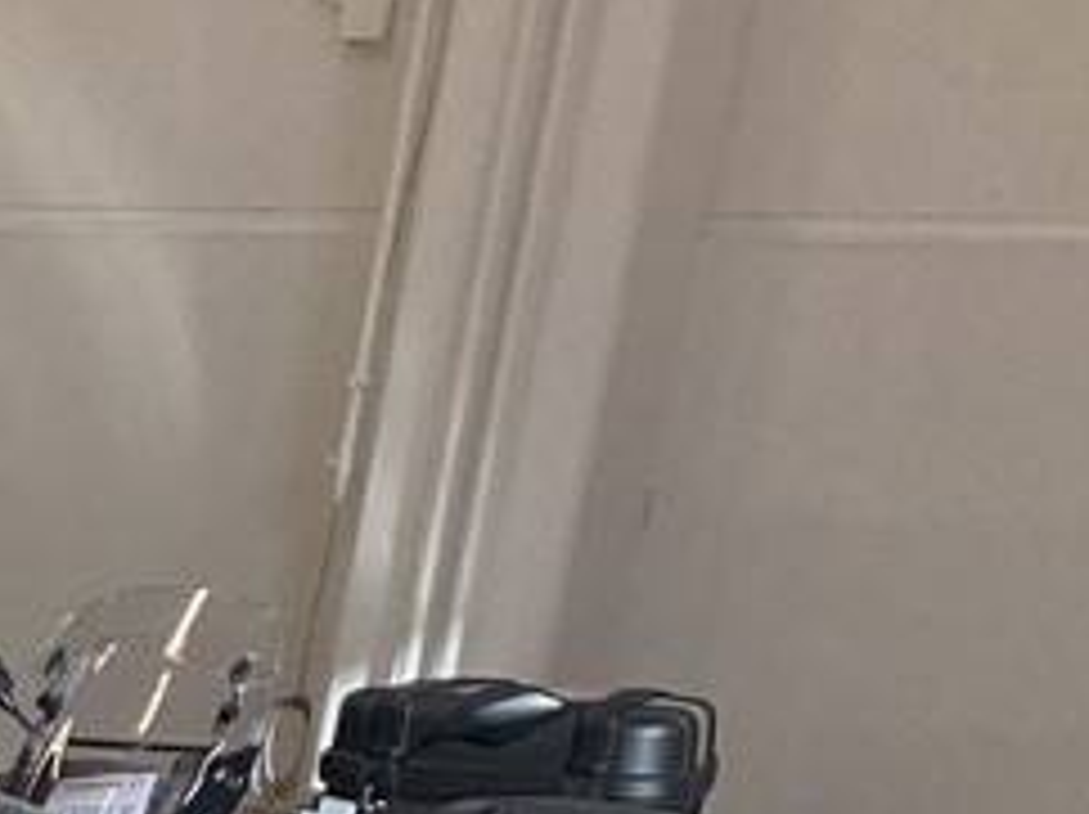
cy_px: 2060
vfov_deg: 8.6
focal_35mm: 155
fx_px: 4871
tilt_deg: -17.5
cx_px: -1768
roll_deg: -4.0
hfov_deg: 10.4
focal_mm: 4.25
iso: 32
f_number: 1.8
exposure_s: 1/334
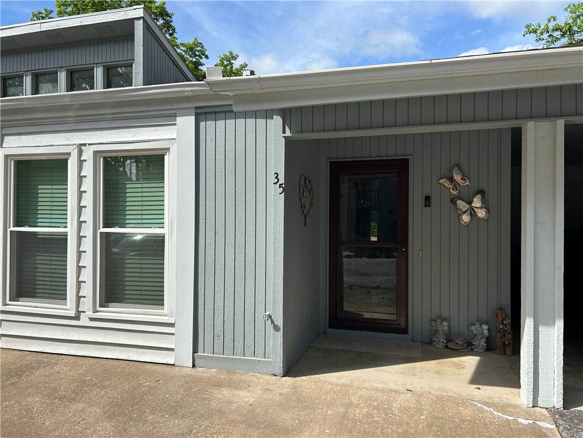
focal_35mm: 26
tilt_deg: +1.3
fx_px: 438
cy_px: 219
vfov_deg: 53.1
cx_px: 292
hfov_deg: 67.3
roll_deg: -0.2
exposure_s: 1/3831
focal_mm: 5.7
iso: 50
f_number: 1.5
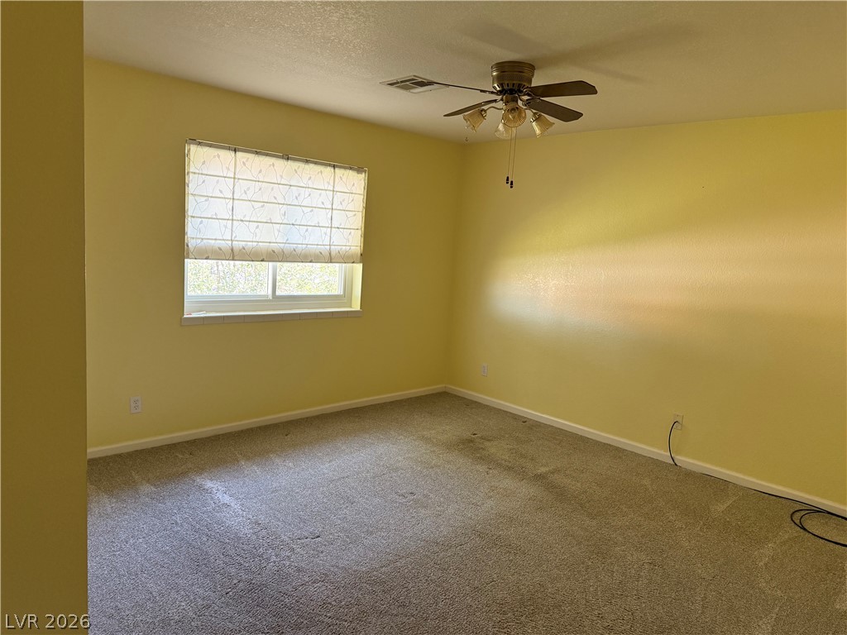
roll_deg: -3.5
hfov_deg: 71.6
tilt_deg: -8.1
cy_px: 318
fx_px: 587
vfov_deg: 56.8
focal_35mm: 24
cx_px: 424
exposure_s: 1/60
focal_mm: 6.76
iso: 250
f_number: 1.78
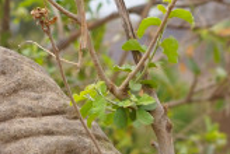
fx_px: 3271
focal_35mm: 511
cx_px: -69
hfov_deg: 4.0
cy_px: 313
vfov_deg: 2.7
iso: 100
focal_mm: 70
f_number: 5
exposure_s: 1/250
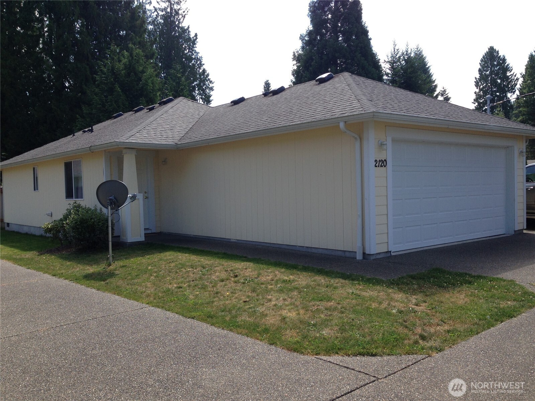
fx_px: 510
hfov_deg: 55.4
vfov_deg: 42.9
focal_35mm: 33
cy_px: 200
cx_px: 268
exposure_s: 1/821
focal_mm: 4.13
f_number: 2.4
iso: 50
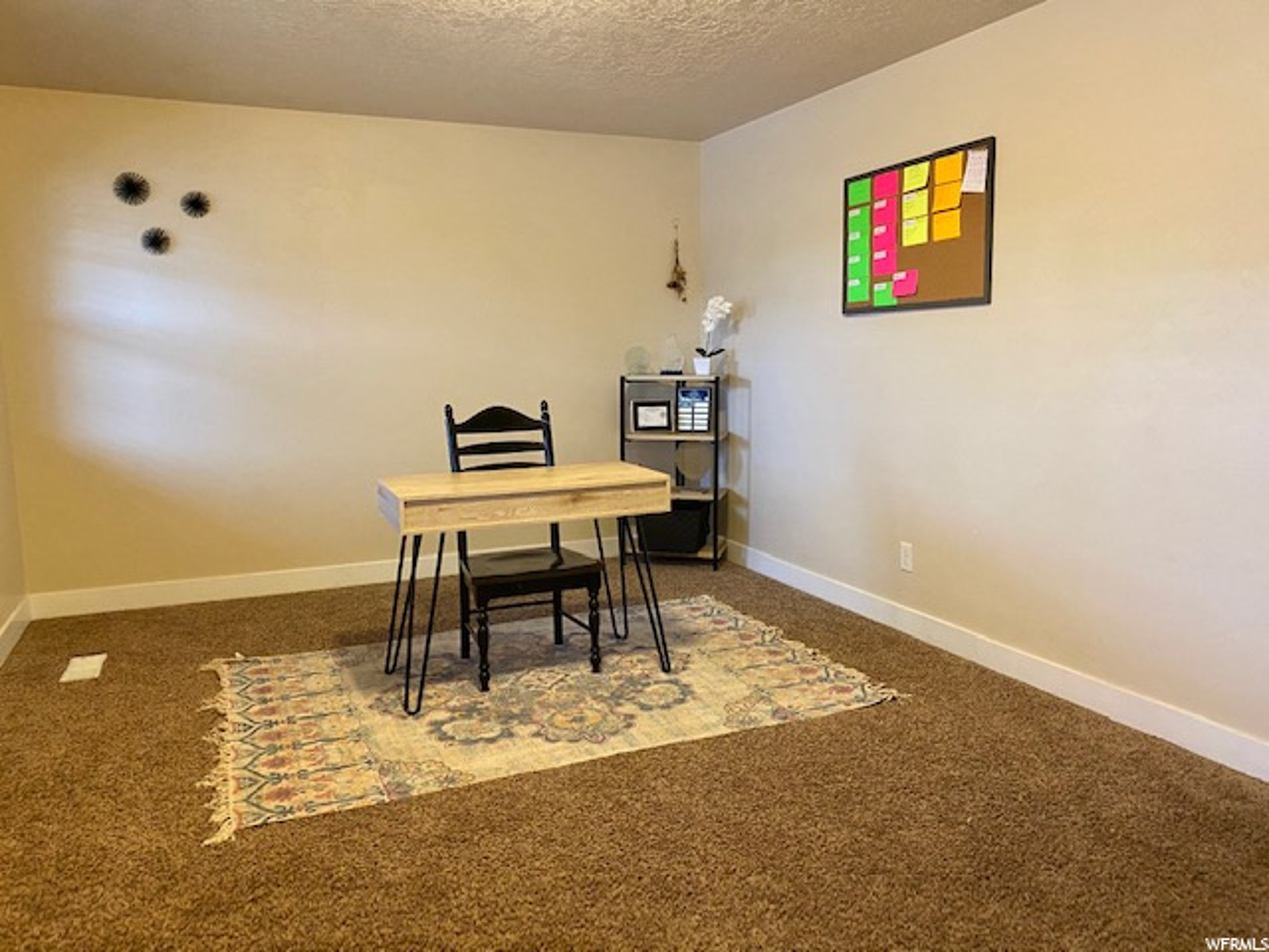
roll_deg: +0.3
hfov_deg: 67.3
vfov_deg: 53.1
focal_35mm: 26
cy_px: 476
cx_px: 634
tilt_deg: -8.1
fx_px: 953
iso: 500
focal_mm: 4.25
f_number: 1.8
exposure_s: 1/60
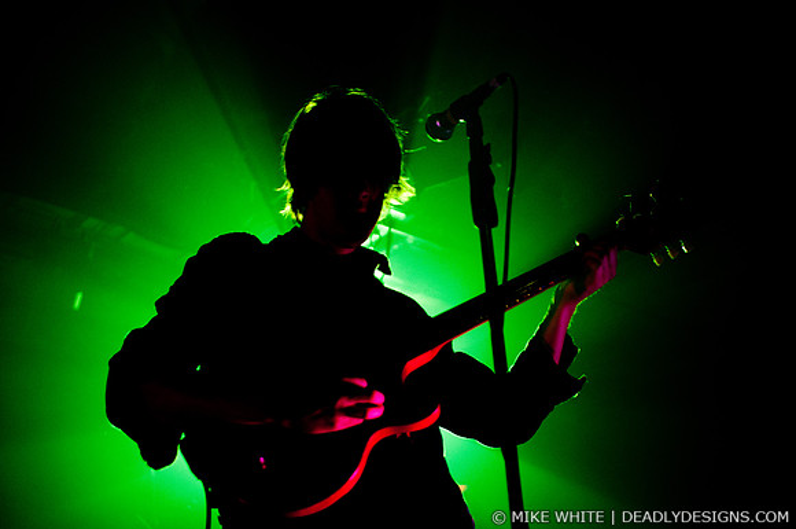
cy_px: 264
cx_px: 398
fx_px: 994
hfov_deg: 43.7
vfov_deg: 29.8
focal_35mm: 45
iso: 1000
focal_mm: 30
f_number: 1.8
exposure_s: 1/400
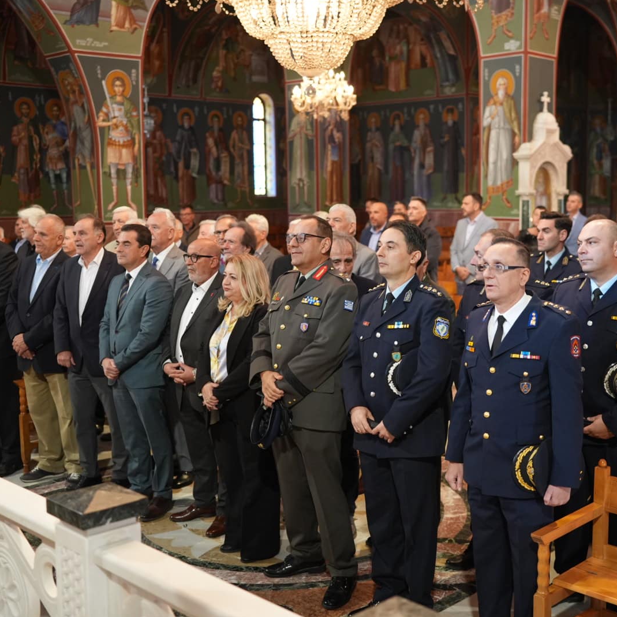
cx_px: 362
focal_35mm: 45
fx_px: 907
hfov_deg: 37.4
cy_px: 307
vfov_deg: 37.6
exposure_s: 1/250
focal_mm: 35
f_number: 2
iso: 2500
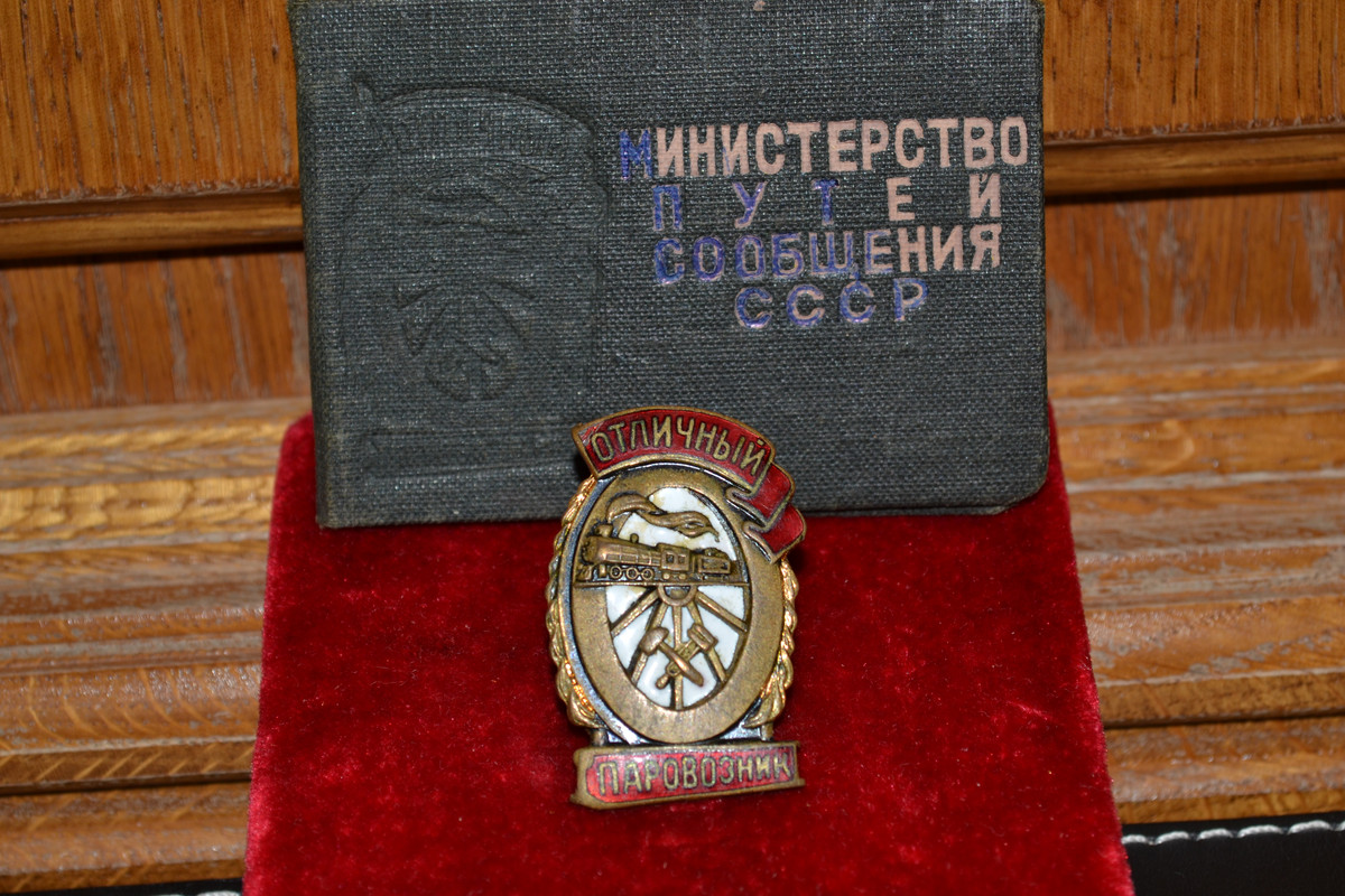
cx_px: 672
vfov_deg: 16.6
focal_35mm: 82
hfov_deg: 24.6
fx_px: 3082
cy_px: 448
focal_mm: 55
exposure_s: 1/60
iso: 100
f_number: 8
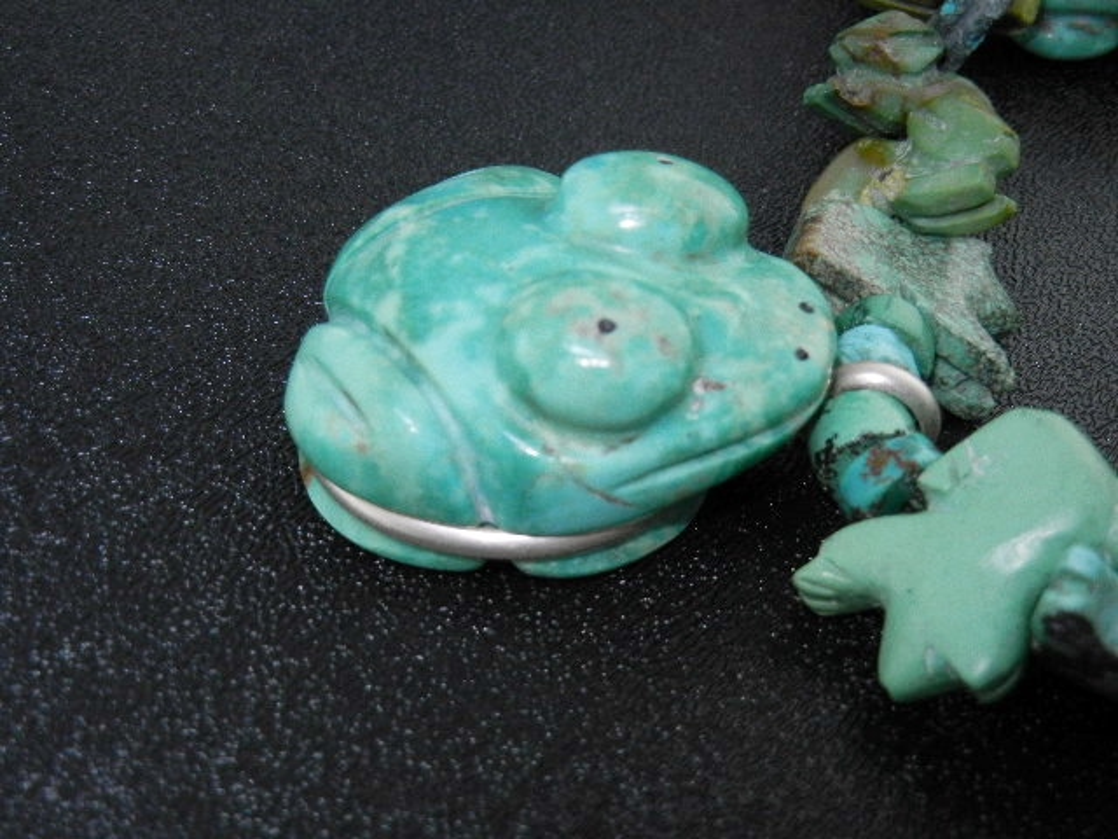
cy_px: 420
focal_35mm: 52
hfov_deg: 36.8
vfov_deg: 28.0
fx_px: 1679
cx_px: 559
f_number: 7.8
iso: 800
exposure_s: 1/30
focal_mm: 9.3
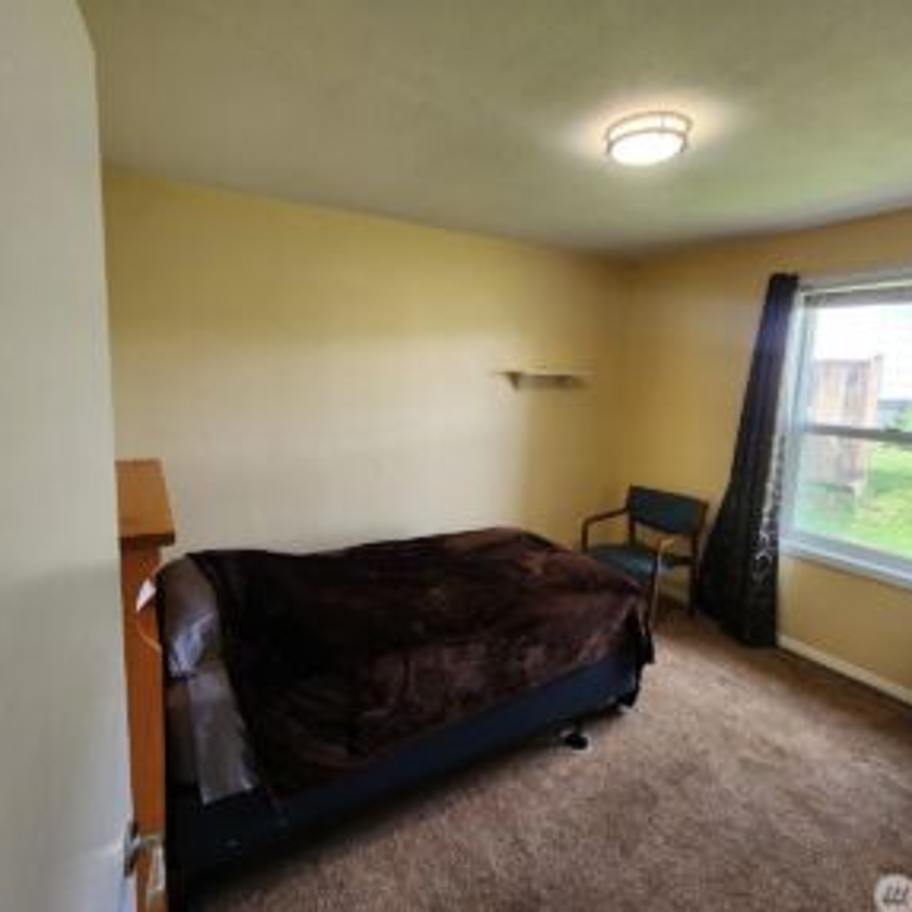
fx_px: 477
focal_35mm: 16
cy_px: 451
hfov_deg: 87.4
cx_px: 445
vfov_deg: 87.4
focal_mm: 2.2
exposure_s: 1/60
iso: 100
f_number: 2.2
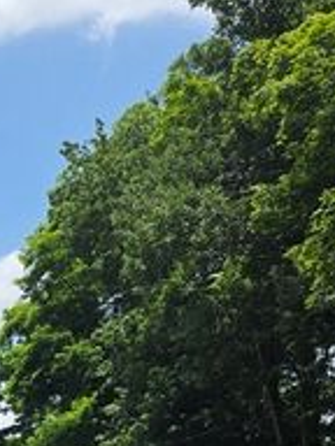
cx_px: -163
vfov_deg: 21.7
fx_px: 1032
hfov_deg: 16.8
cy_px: 598
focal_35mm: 80
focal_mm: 6.3
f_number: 1.7
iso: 80
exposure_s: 1/5778
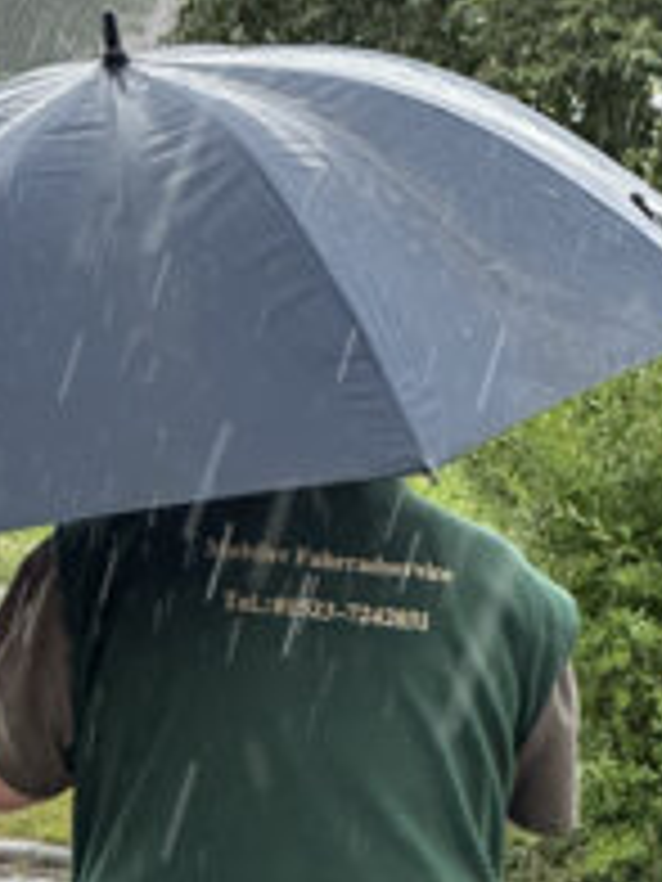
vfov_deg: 12.6
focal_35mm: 157
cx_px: 180
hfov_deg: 9.4
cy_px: 562
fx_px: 4003
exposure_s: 1/99
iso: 64
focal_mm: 9
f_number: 2.8
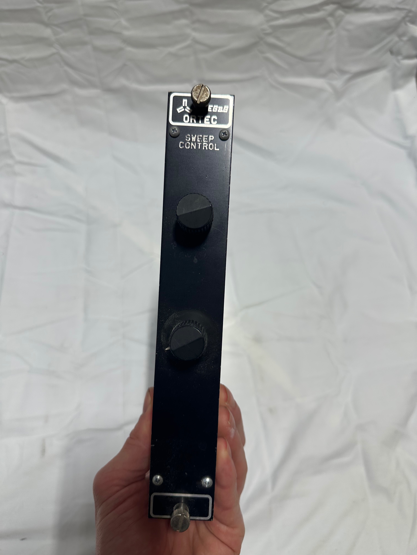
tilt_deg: -62.1
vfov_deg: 71.6
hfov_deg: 56.8
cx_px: 208
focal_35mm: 24
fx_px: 385
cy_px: 278
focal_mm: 6.86
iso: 64
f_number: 1.78
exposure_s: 1/165
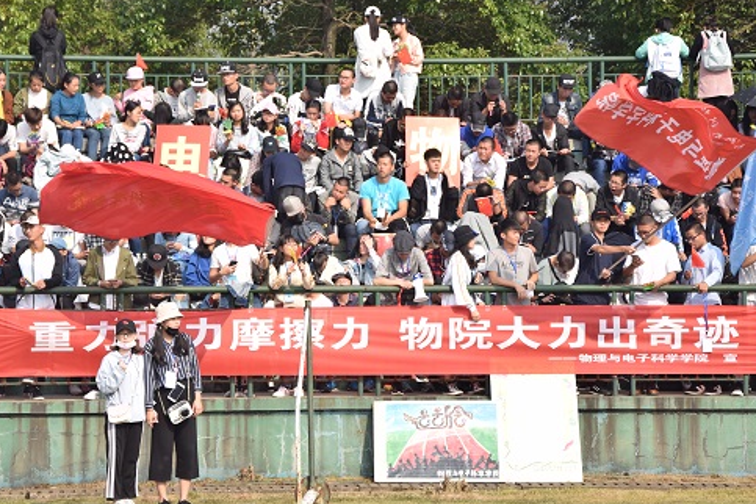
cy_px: 221
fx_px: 2932
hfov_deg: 14.7
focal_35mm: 140
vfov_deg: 9.8
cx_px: 351
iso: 200
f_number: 5.3
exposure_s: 1/640
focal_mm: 75
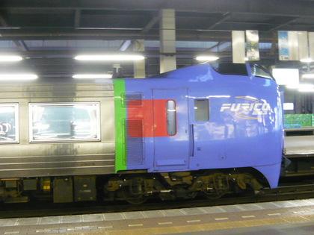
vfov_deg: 31.5
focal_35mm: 46
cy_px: 118
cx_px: 157
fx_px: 417
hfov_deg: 41.2
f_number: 2.8
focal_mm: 5.5
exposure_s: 1/10
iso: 400
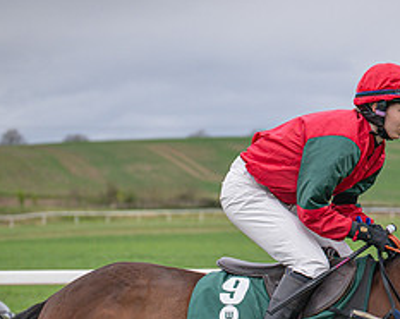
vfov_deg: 6.4
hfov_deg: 8.1
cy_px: 388
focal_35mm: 240
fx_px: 2839
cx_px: 231
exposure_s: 1/1600
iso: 400
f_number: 3.2
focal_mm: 70
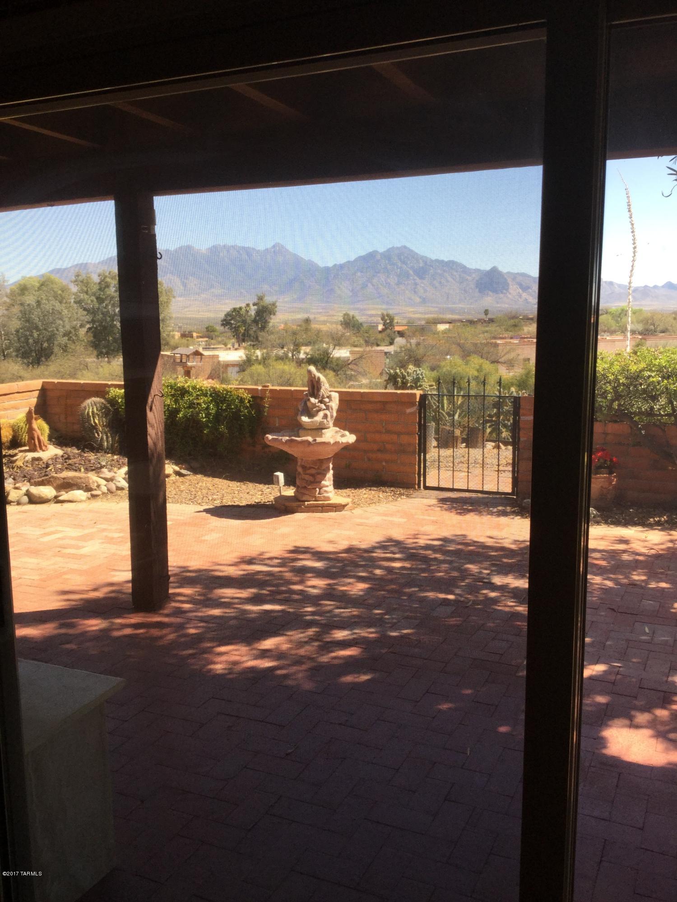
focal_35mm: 31
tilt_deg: -9.5
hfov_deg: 45.4
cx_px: 338
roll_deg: -0.7
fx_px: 808
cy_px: 451
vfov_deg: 58.4
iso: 25
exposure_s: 1/270
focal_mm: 3.3
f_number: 2.4
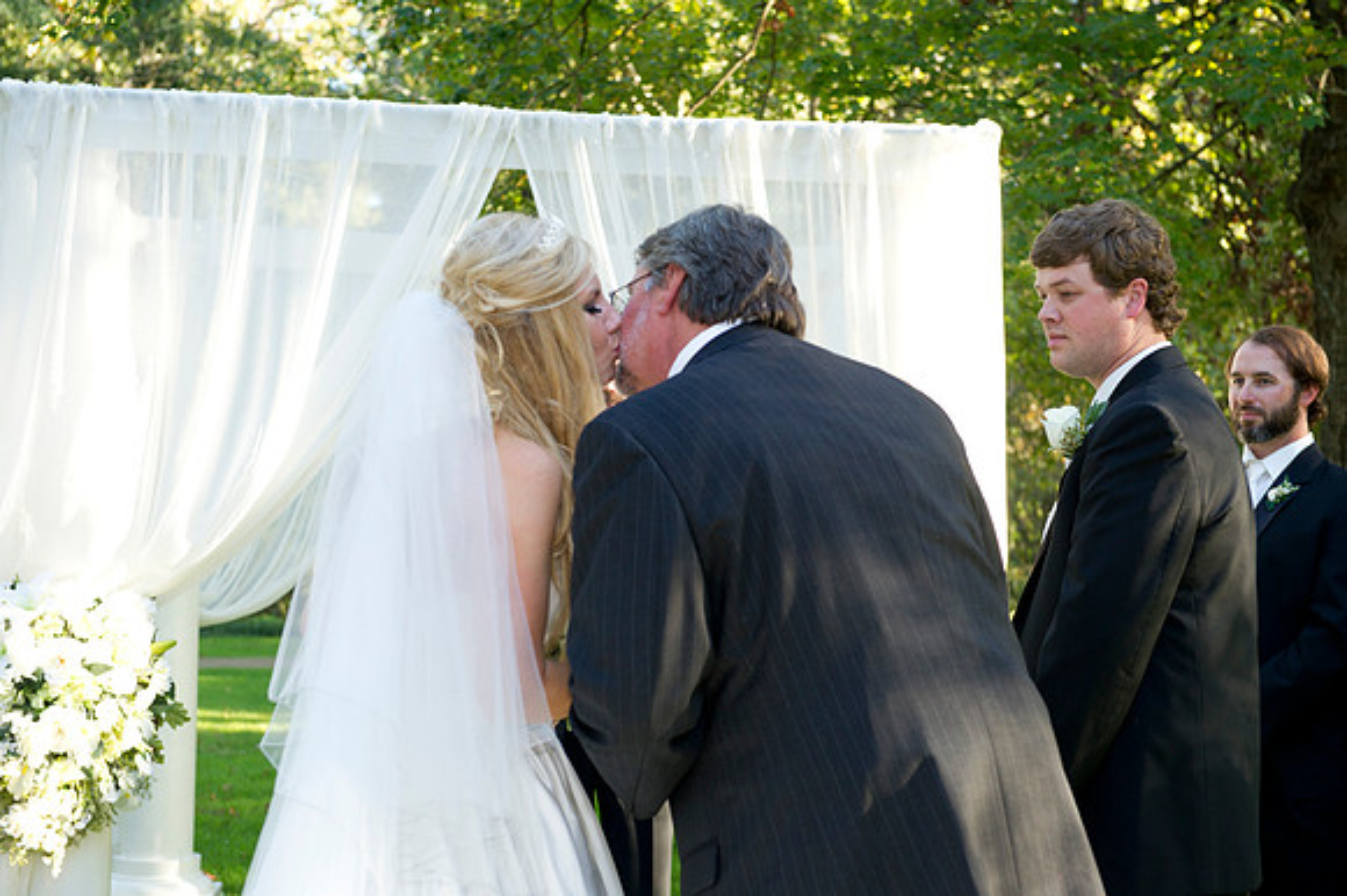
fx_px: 2244
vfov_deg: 22.6
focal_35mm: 60
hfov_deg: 33.4
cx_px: 674
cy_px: 448
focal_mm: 60
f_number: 5.6
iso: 500
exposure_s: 1/160
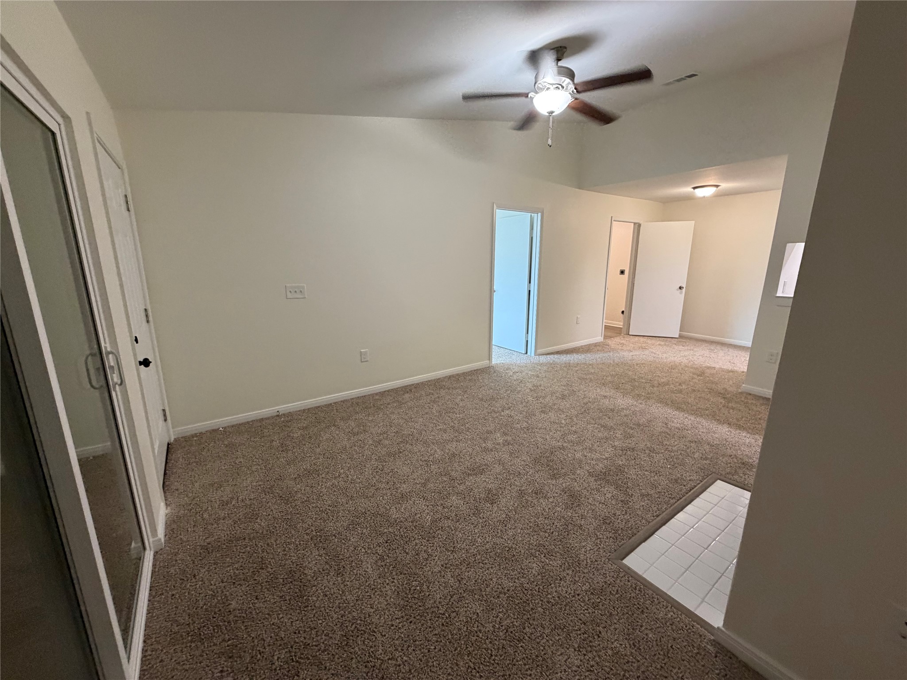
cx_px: 454
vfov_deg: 85.7
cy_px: 340
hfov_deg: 102.1
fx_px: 367
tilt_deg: -12.5
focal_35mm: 14
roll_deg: +0.3
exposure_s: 1/60
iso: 400
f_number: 2.2
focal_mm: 2.22
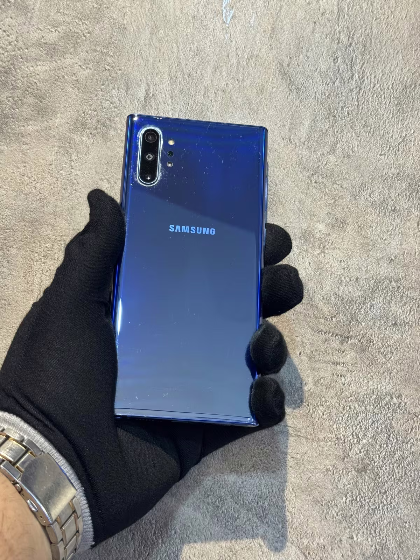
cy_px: 280
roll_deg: -14.8
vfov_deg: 39.7
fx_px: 777
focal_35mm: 48
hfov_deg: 30.3
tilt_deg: +3.7
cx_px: 210
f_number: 1.78
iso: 100
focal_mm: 6.76
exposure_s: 1/50
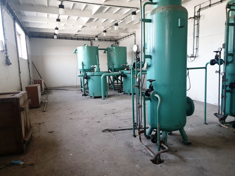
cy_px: 88
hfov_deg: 67.3
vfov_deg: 53.1
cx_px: 118
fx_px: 177
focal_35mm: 26
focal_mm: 4.3
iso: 100
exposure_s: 1/50
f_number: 2.4
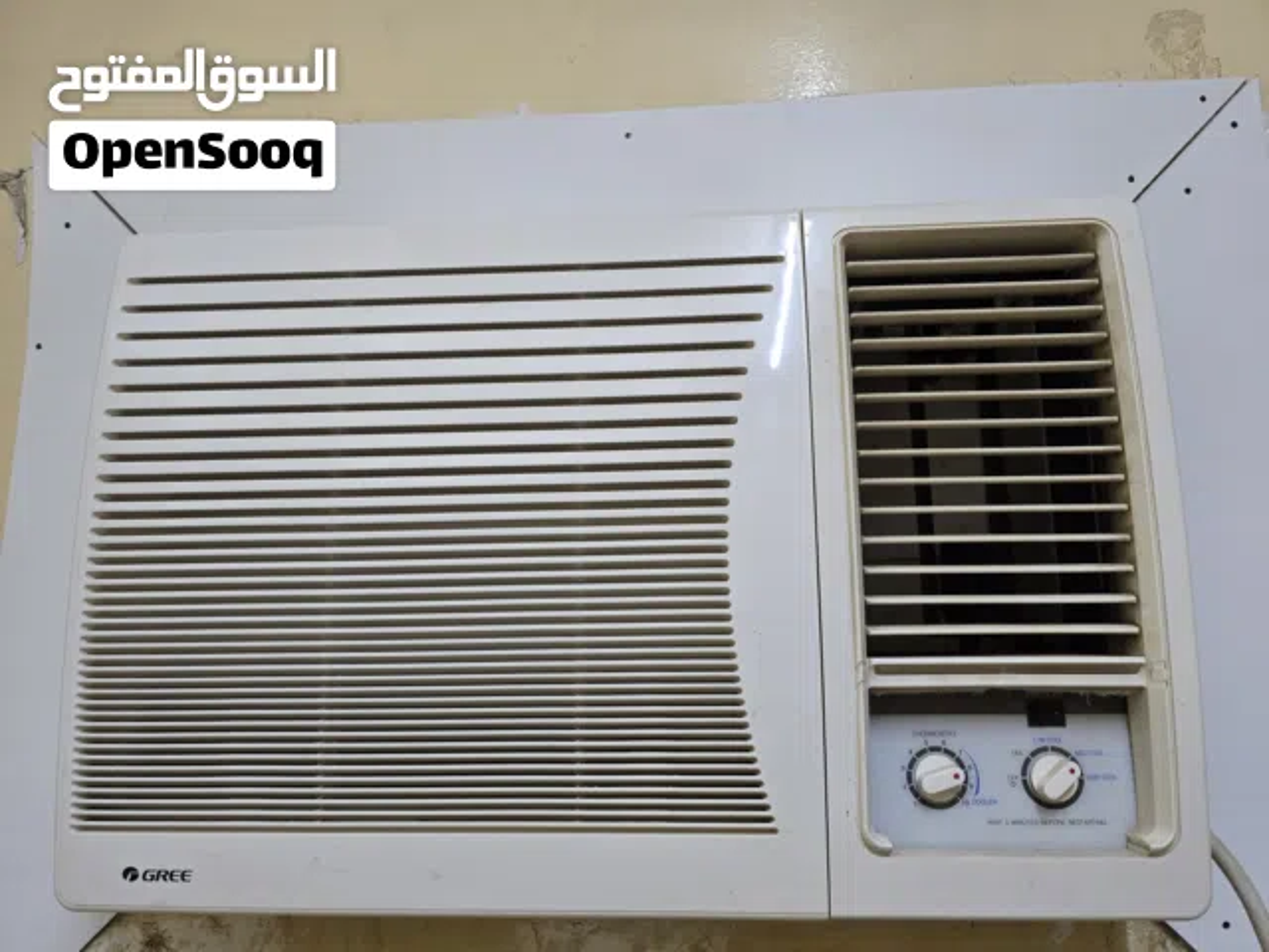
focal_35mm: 23
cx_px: 634
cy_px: 476
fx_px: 843
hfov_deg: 73.9
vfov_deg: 58.9
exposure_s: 1/100
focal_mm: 6.3
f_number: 1.7
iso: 200
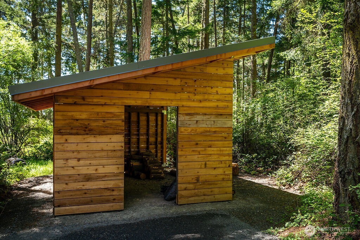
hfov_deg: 61.9
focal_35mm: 30
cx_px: 180
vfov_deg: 43.6
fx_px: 300
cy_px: 120
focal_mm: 30
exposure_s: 1/250
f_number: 5.6
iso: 100
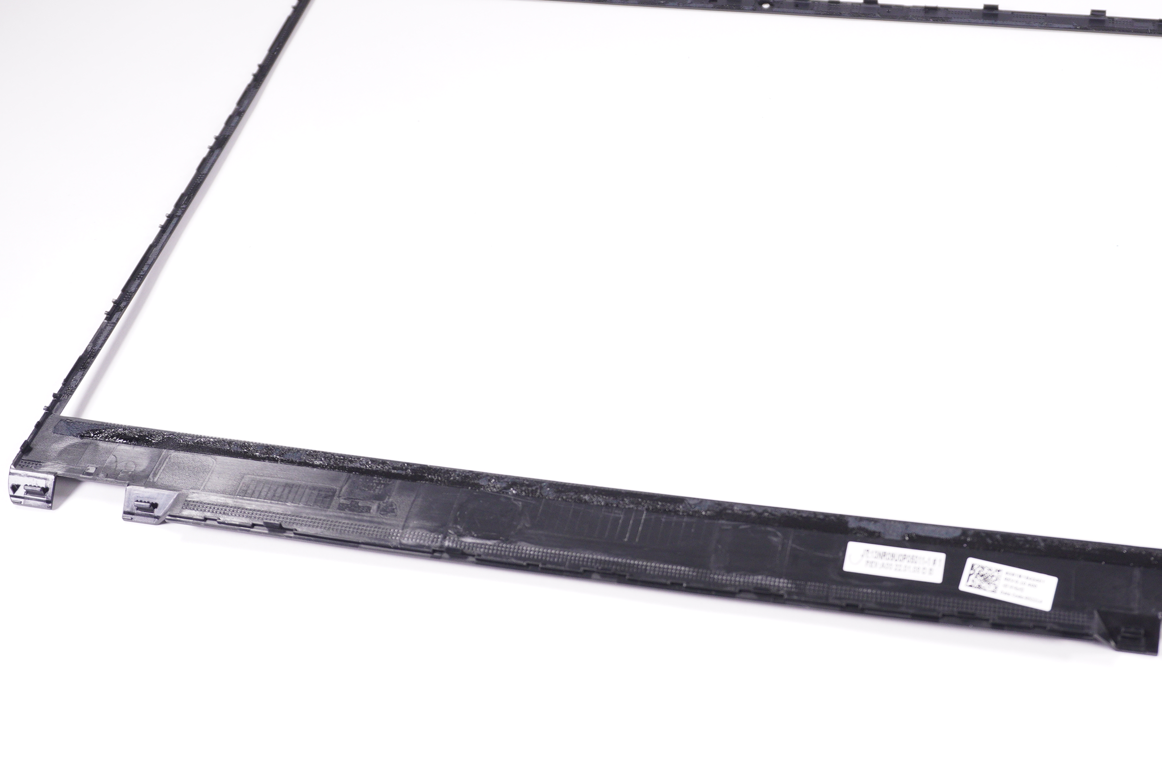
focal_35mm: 47
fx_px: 1504
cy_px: 350
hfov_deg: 42.1
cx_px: 690
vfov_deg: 28.8
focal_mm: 25
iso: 640
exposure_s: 1/250
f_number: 5.6
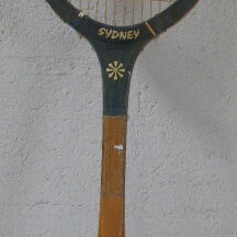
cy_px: 52
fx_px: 627
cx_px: 158
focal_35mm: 81
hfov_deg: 21.3
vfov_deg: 21.2
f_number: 3.6
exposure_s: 1/60
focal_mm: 5.4
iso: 200
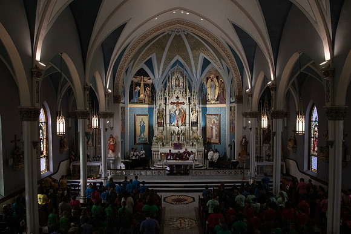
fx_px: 273
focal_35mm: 28
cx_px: 176
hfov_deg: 65.5
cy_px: 117
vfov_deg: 46.4
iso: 4000
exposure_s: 1/100
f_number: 13
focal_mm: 28
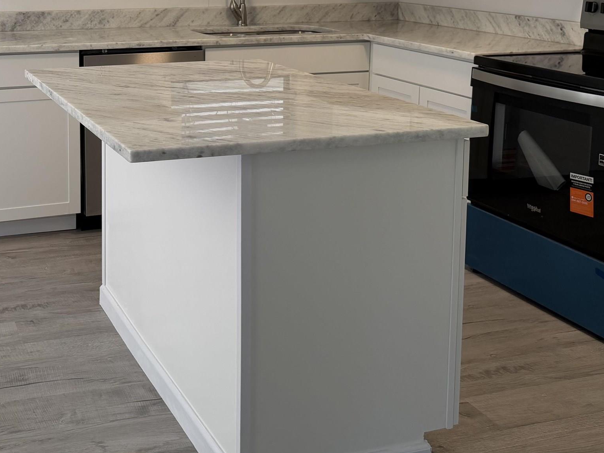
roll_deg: -0.5
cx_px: 121
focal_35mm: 48
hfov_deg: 38.2
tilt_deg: -6.8
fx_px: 838
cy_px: 43
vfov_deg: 29.0
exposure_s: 1/121
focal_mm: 6.76
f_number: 1.78
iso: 125
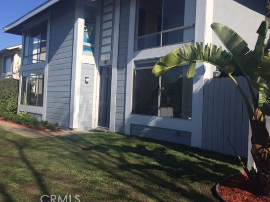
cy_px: 88
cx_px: 121
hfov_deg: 53.9
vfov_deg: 41.7
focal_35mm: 34
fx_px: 265
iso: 32
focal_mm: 4.15
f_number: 2.2
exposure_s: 1/2326
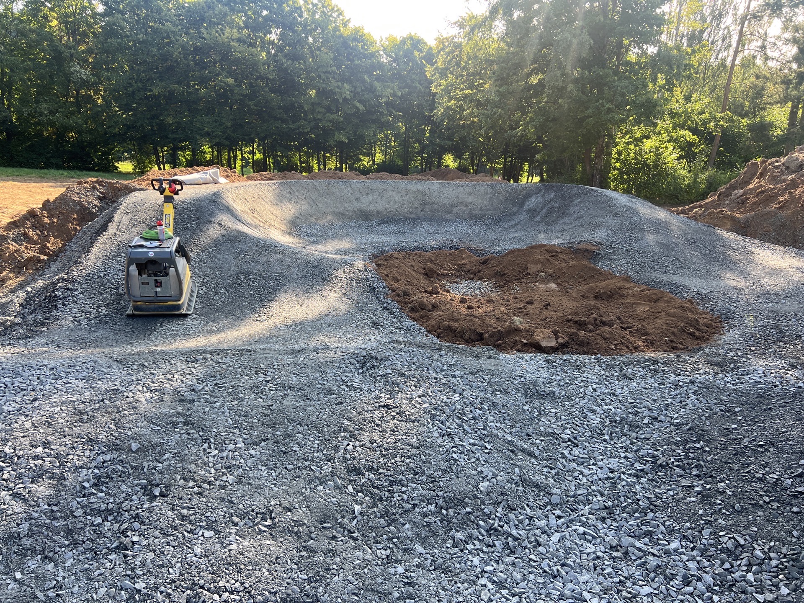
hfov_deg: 67.3
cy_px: 302
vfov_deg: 53.1
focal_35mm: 26
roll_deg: -0.3
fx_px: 604
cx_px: 402
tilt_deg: -15.6
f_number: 1.5
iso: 50
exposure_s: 1/416
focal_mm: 5.7
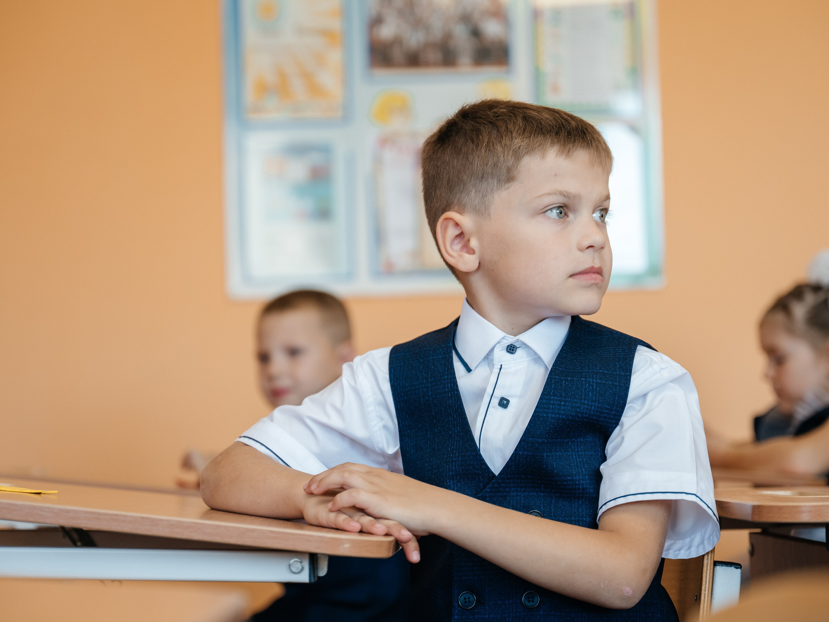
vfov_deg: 18.0
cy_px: 323
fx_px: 1964
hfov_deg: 23.8
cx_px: 433
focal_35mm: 82
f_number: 2.8
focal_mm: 70
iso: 800
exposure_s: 1/250
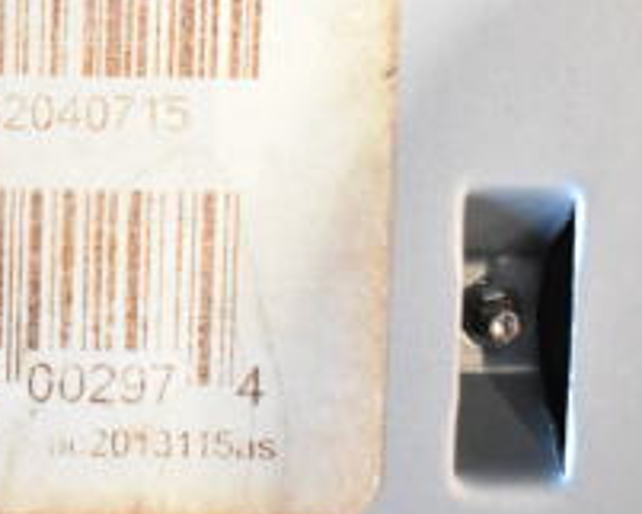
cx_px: -147
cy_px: -24
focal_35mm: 128
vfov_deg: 11.9
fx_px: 2433
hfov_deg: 14.5
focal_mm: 30
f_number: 5.6
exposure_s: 1/125
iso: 1600
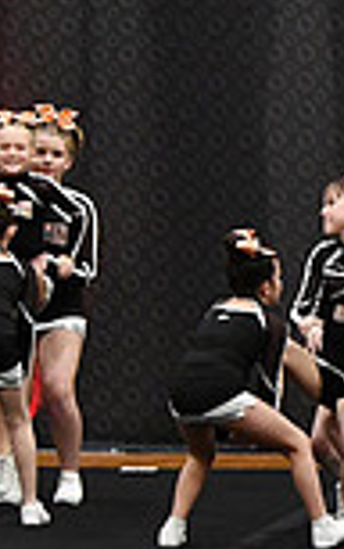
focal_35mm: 406
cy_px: 188
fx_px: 6073
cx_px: 921
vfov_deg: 5.2
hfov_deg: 3.2
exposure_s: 1/800
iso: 4000
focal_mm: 70
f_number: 2.8
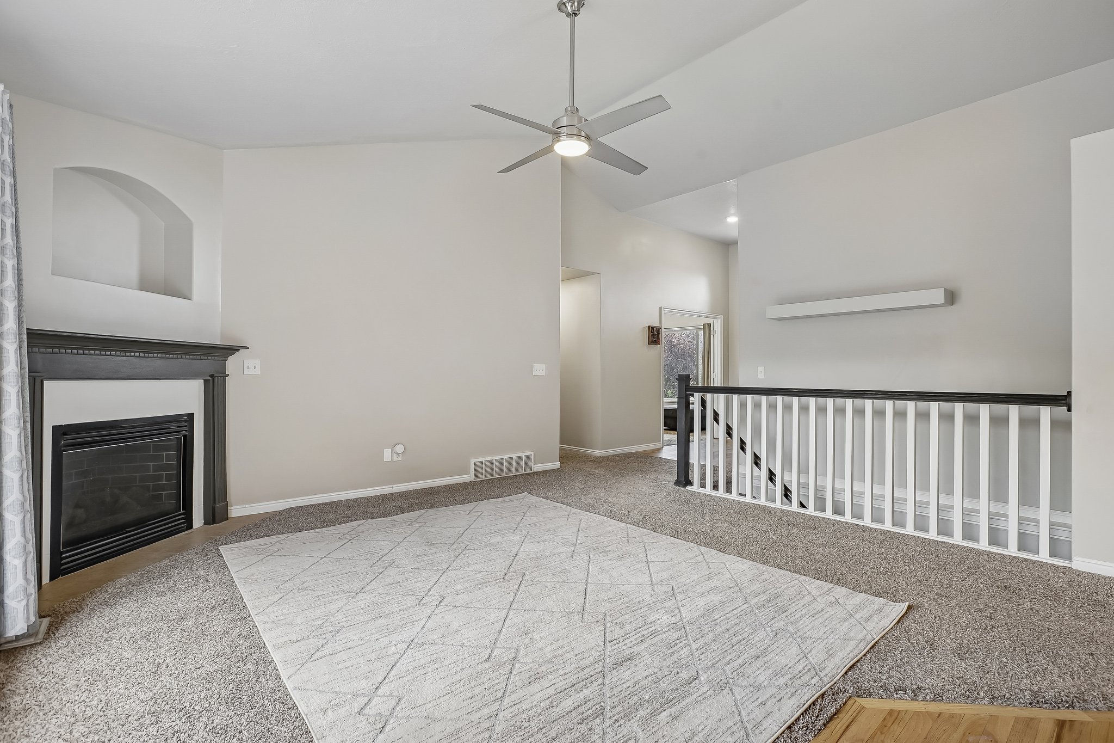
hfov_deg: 96.7
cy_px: 372
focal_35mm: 16
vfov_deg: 73.7
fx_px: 495
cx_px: 557
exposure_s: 1/15
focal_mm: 16
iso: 400
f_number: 8
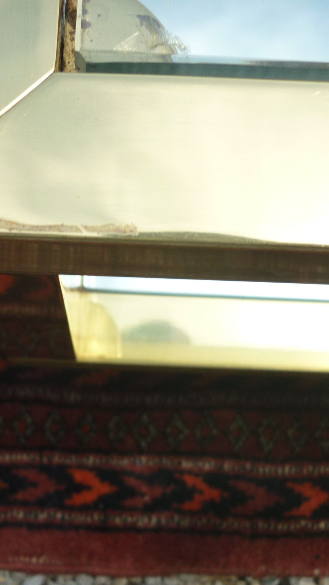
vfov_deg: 42.9
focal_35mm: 48
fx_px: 744
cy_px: 292
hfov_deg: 24.6
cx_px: 74
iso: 80
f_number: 8
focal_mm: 5.5
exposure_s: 1/160
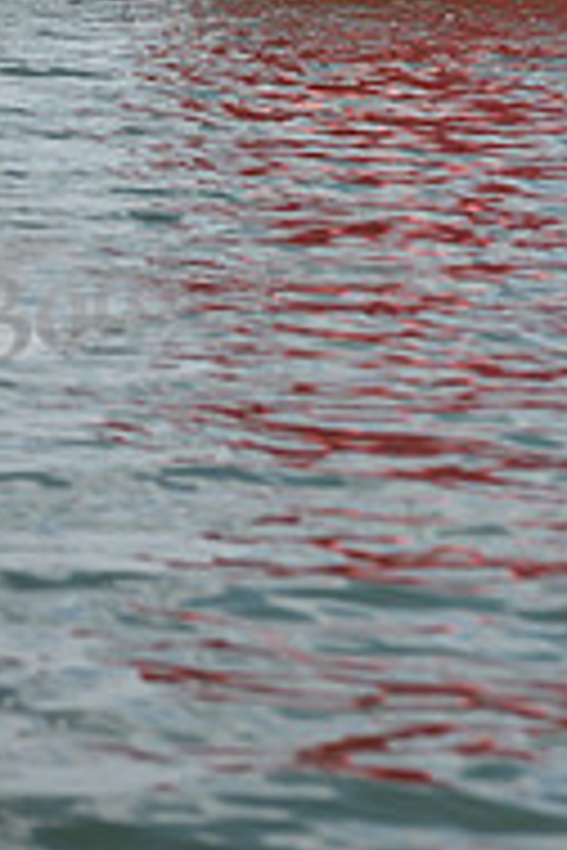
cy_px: -423
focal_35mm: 264
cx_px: 547
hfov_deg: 5.2
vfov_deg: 7.7
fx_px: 6237
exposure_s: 1/8000
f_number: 4
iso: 320
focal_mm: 86
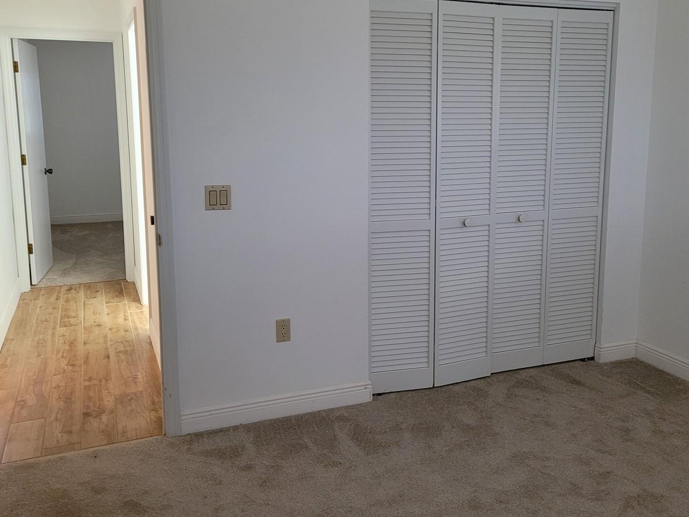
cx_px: 363
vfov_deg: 41.6
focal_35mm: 34
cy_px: 210
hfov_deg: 53.9
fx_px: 677
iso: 500
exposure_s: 1/40
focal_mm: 5.4
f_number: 1.8
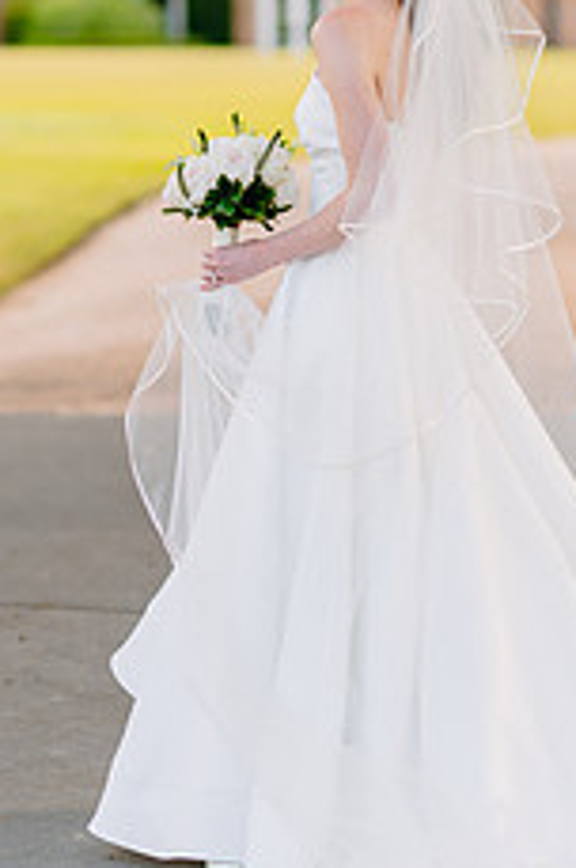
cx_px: 343
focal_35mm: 167
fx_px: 4020
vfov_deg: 12.3
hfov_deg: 8.2
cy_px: 334
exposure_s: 1/640
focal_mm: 85
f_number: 2
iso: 100
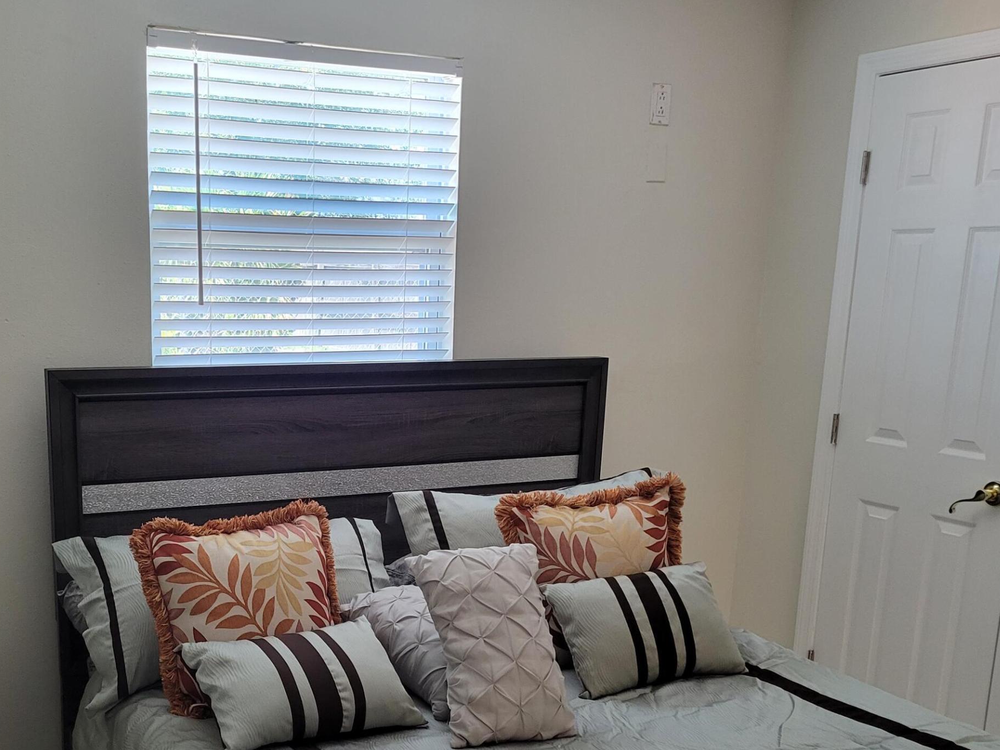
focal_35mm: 41
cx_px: 377
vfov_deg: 34.3
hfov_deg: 45.4
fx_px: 1185
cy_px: 572
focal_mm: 5.4
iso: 320
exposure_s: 1/120
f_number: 1.8
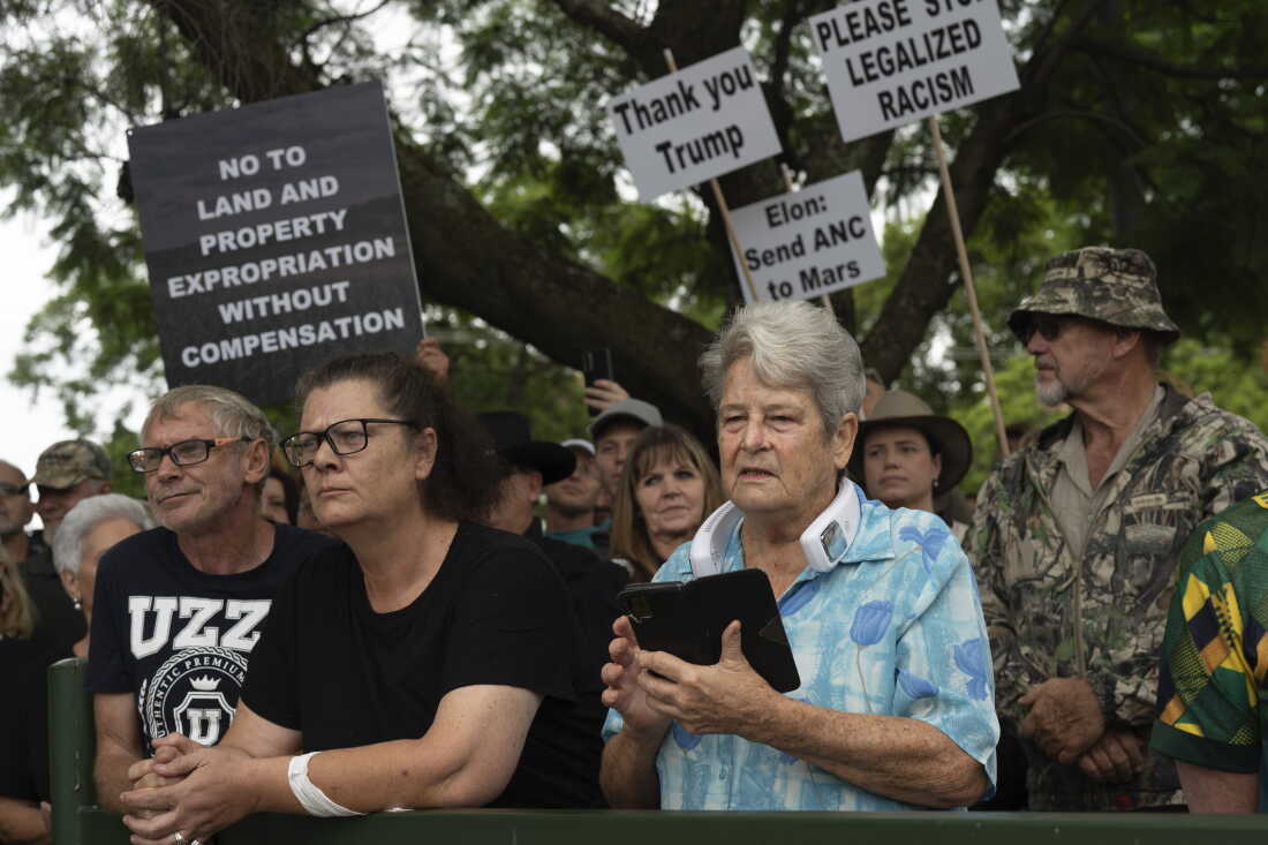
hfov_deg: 39.6
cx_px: 634
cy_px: 422
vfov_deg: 27.0
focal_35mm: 50
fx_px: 1761
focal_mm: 50
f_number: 4
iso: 100
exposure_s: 1/160
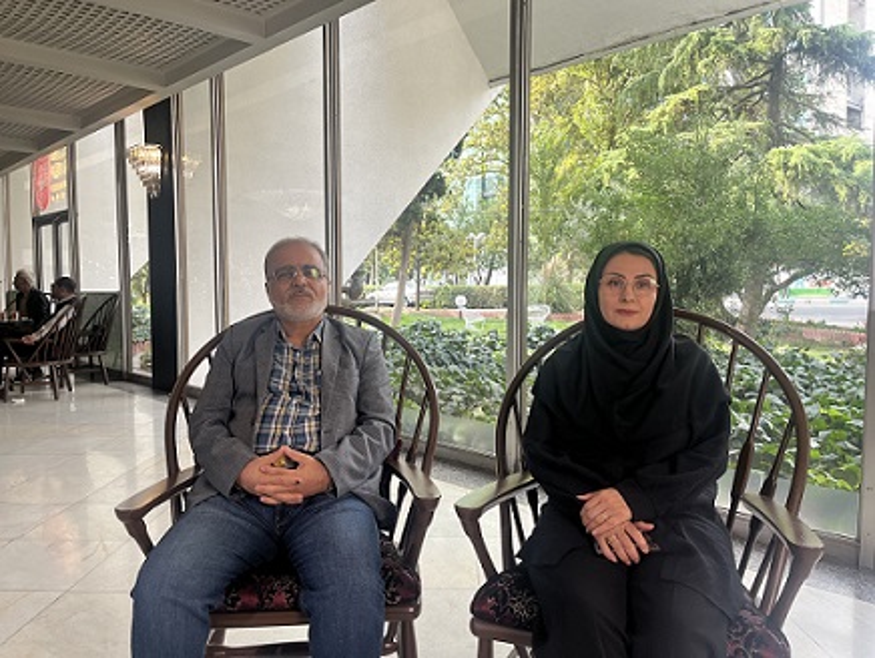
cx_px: 438
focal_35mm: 26
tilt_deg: -3.1
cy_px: 329
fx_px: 658
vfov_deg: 53.2
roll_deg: +0.1
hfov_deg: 67.2
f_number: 1.6
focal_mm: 5.1
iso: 40
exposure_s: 1/121
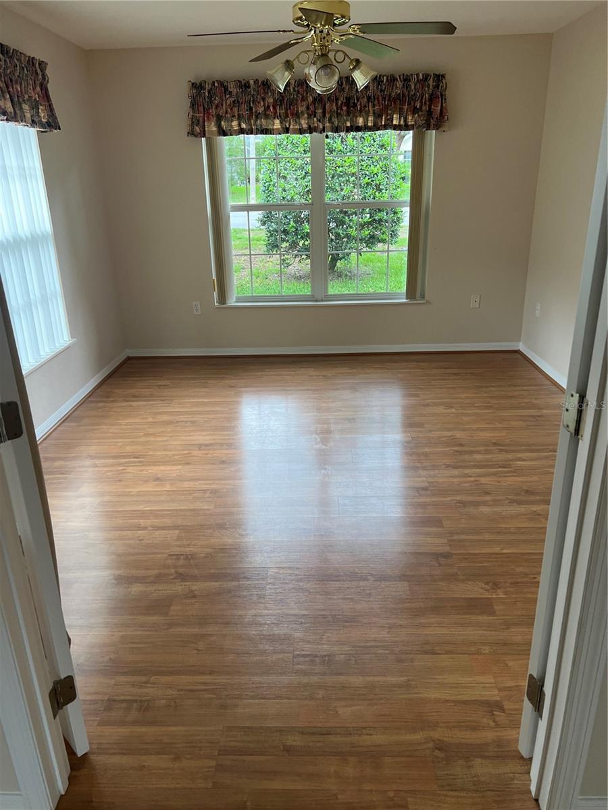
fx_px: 609
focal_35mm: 26
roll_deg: +2.6
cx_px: 304
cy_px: 405
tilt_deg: -18.5
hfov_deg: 53.1
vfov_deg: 67.3
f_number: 1.5
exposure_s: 1/112
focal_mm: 5.7
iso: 125
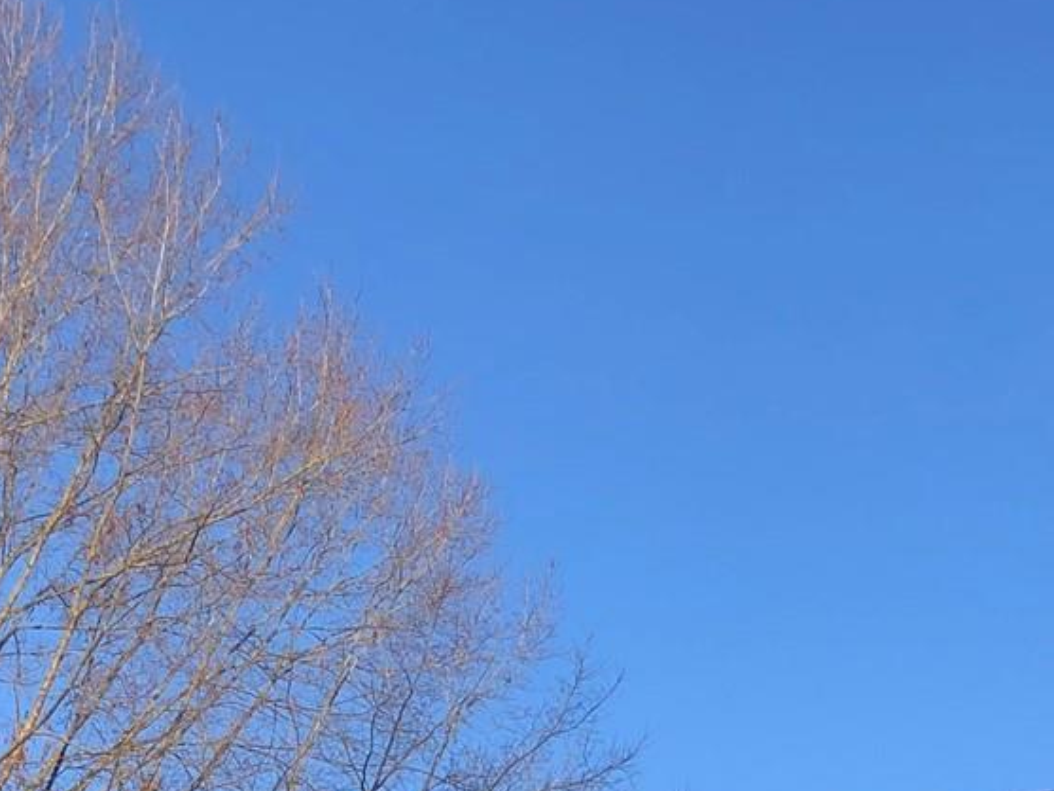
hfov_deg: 19.1
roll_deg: +0.9
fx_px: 3137
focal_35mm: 103
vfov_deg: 13.1
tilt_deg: +11.8
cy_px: 1364
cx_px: 524
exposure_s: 1/716
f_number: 1.8
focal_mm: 4
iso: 20
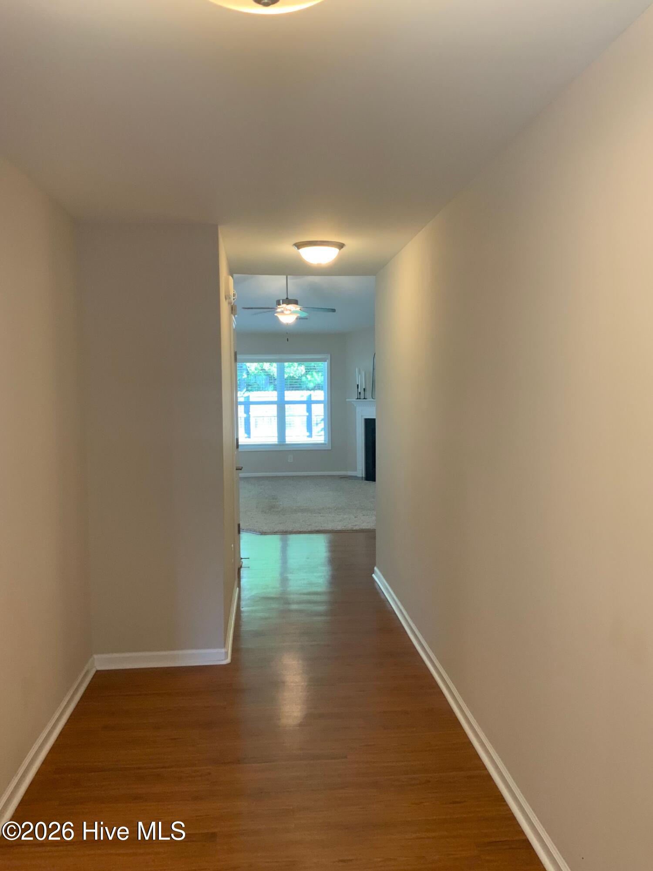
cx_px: 326
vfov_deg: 61.7
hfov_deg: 48.2
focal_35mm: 29
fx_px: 729
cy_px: 436
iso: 100
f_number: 1.8
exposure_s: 1/60
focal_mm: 3
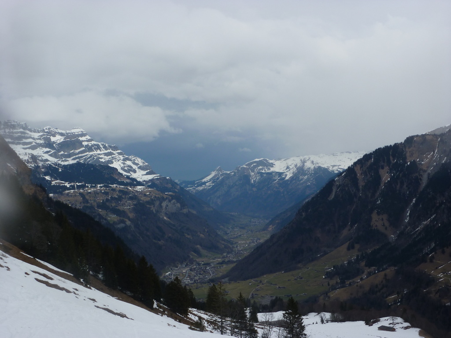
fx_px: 625
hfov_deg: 39.7
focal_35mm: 48
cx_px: 226
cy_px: 169
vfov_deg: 30.3
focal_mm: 7.9
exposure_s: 1/500
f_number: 5.6
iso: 80
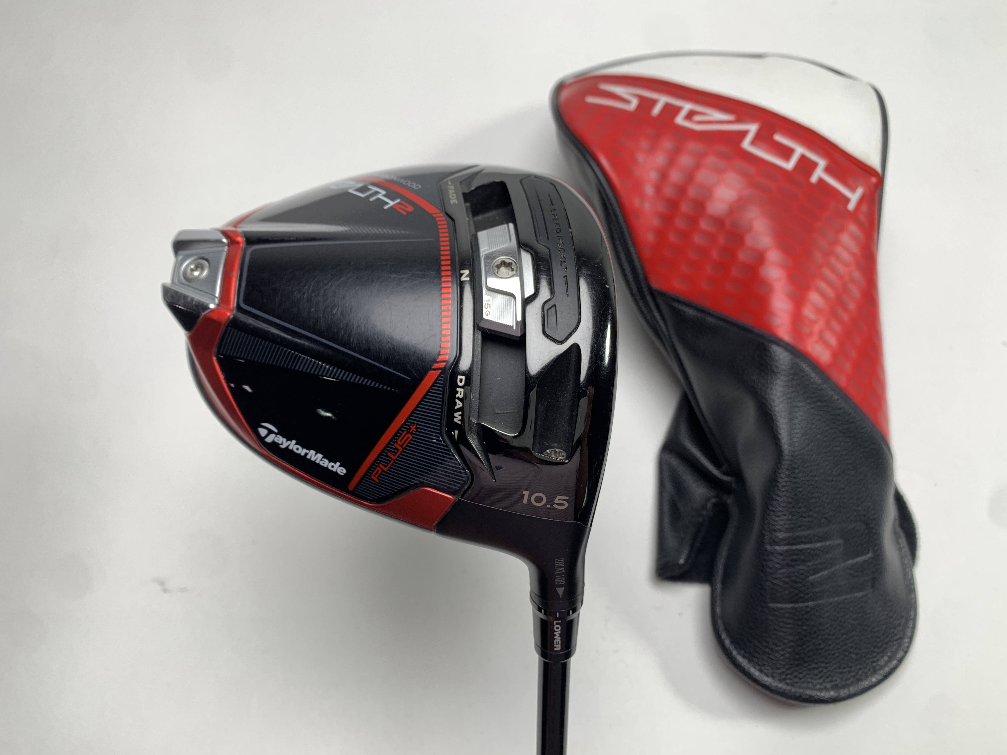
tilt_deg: -61.6
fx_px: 756
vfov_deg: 53.1
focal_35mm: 26
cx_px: 504
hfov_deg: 67.3
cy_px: 378
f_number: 1.8
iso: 50
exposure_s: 1/120
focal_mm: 4.25
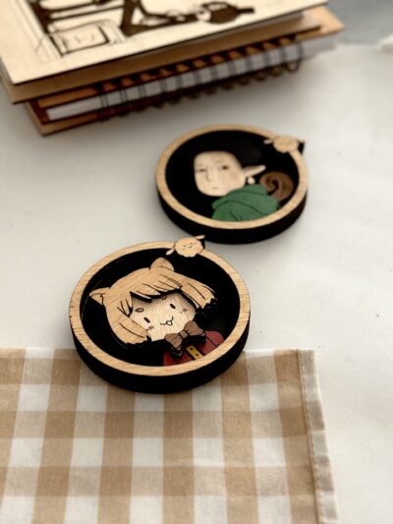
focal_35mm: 48
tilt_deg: -47.9
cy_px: 262
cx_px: 196
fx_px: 726
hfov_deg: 30.3
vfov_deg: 39.6
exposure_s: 1/40
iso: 500
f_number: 1.78
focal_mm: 6.86
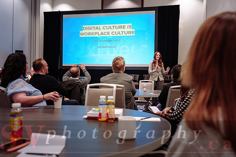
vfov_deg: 37.9
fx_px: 229
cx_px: 118
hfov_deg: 54.4
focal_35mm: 35
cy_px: 78
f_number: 3.5
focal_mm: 35
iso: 1000
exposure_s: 1/100
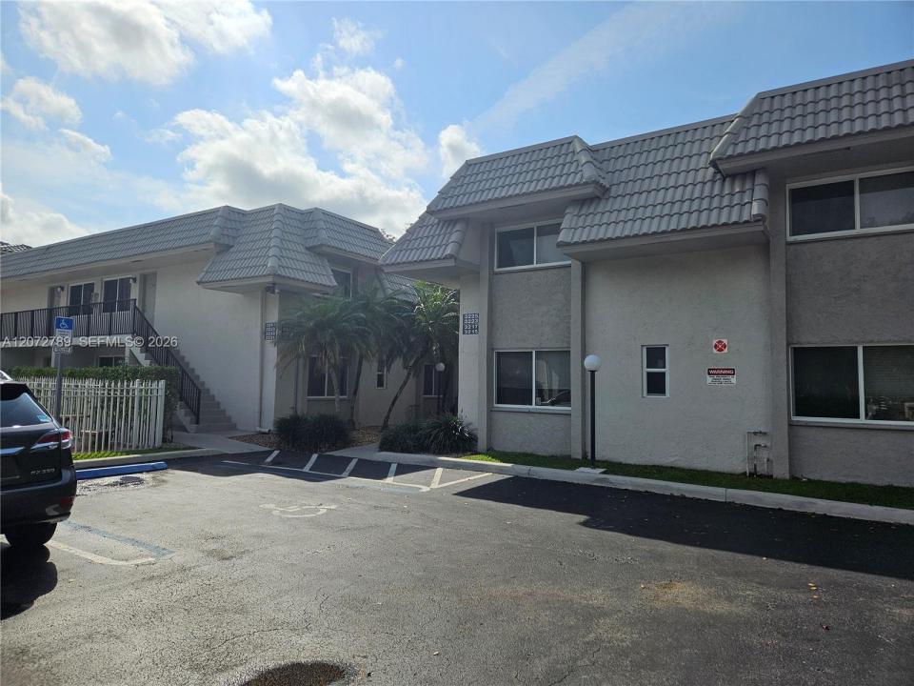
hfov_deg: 73.9
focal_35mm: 23
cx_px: 457
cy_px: 343
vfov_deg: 58.9
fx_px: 607
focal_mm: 5.4
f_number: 1.8
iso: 25
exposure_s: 1/4807
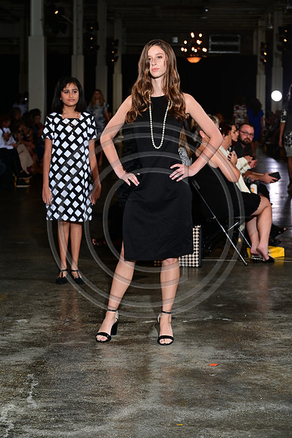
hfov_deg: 17.5
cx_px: 146
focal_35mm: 78
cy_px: 219
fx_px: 950
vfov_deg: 26.0
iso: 1000
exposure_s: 1/160
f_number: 6.3
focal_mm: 78
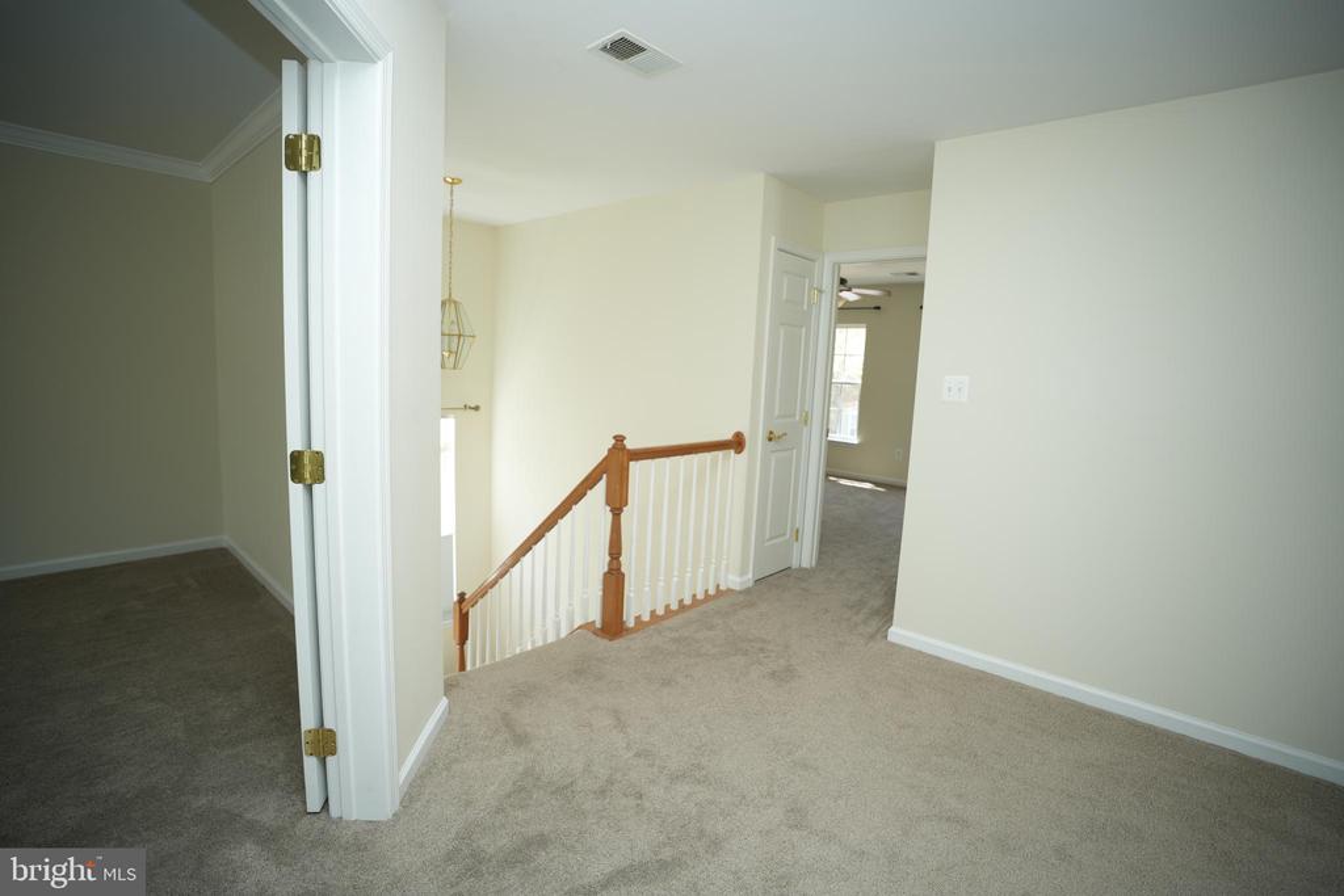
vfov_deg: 73.8
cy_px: 448
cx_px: 672
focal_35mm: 16
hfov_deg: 96.7
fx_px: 597
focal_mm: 16
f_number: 2.8
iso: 100
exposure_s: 1/60
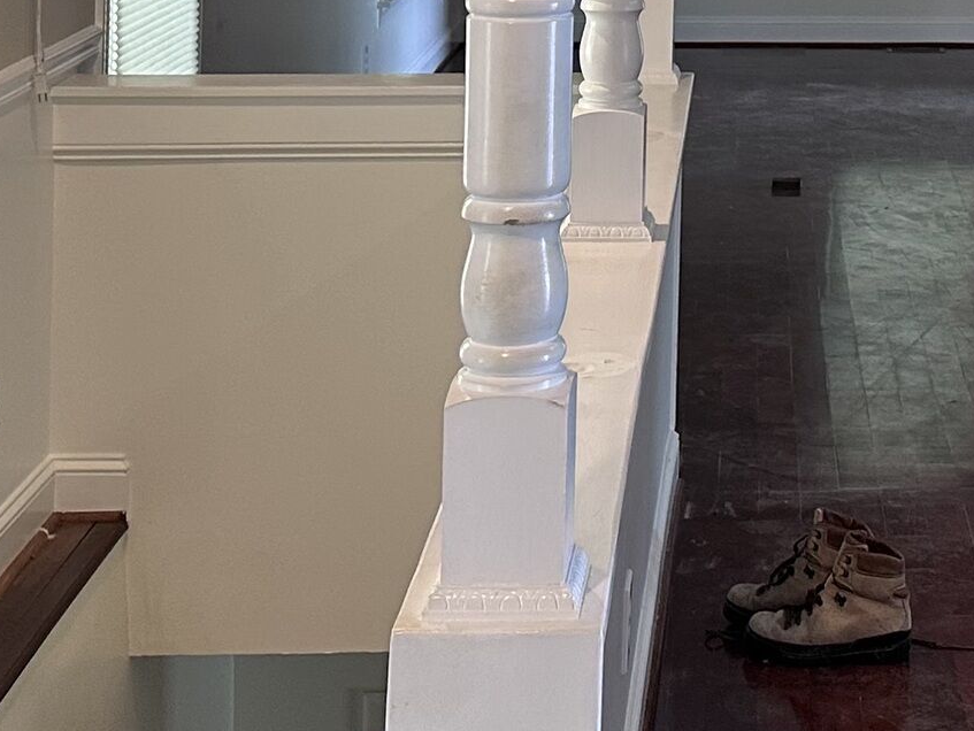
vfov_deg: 16.1
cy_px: -234
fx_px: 2449
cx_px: 979
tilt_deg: -0.9
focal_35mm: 87
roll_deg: -2.1
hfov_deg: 21.7
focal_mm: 6.86
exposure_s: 1/60
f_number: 1.78
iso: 200
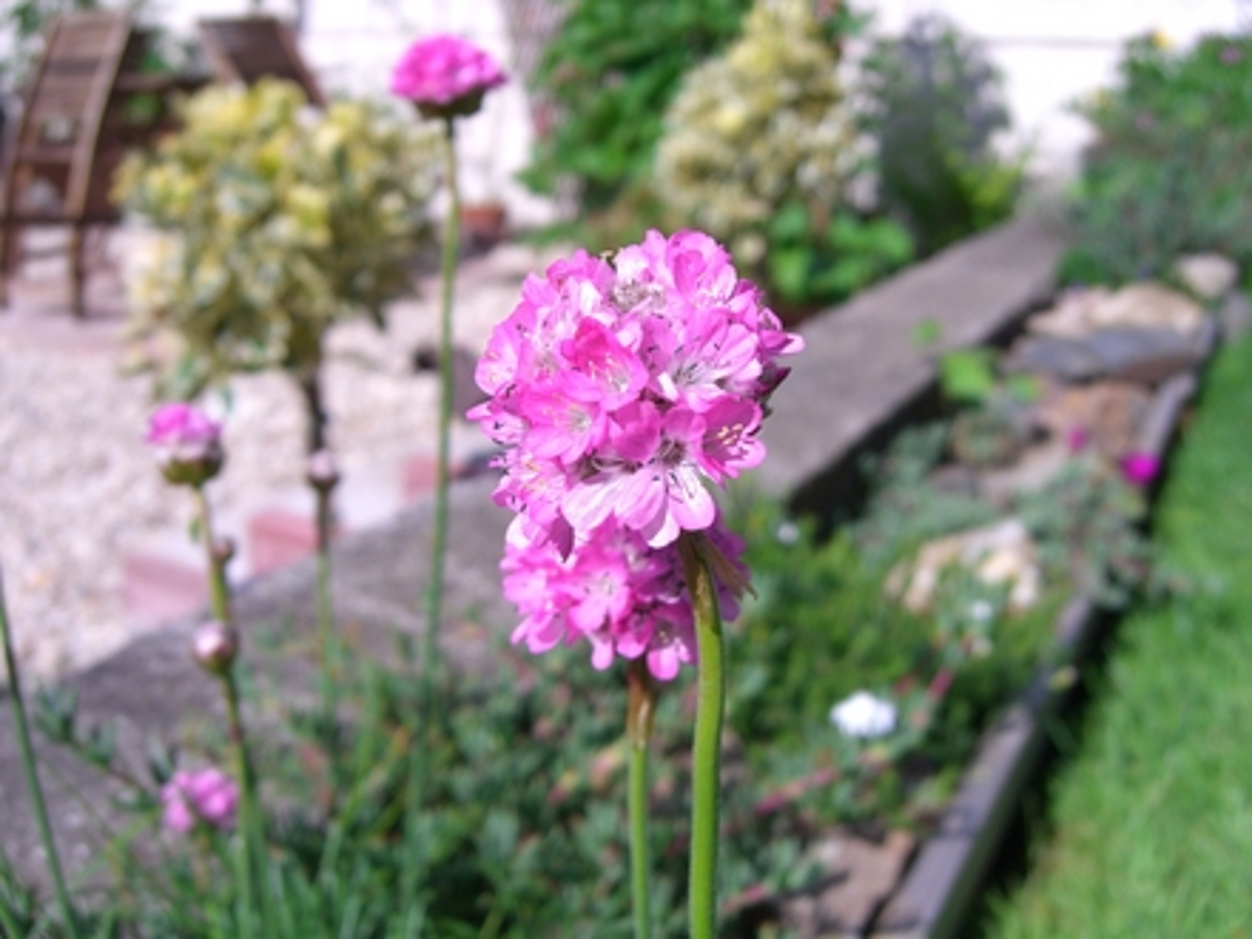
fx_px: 1374
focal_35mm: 38
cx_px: 626
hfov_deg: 49.0
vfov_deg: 37.7
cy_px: 470
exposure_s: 1/800
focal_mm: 7.9
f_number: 4
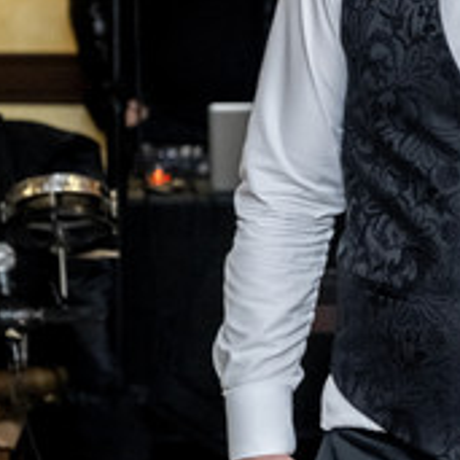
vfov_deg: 9.1
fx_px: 2872
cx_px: 780
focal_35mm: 191
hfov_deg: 8.8
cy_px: 55
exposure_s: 1/125
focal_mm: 40.1
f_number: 2.8
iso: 1250
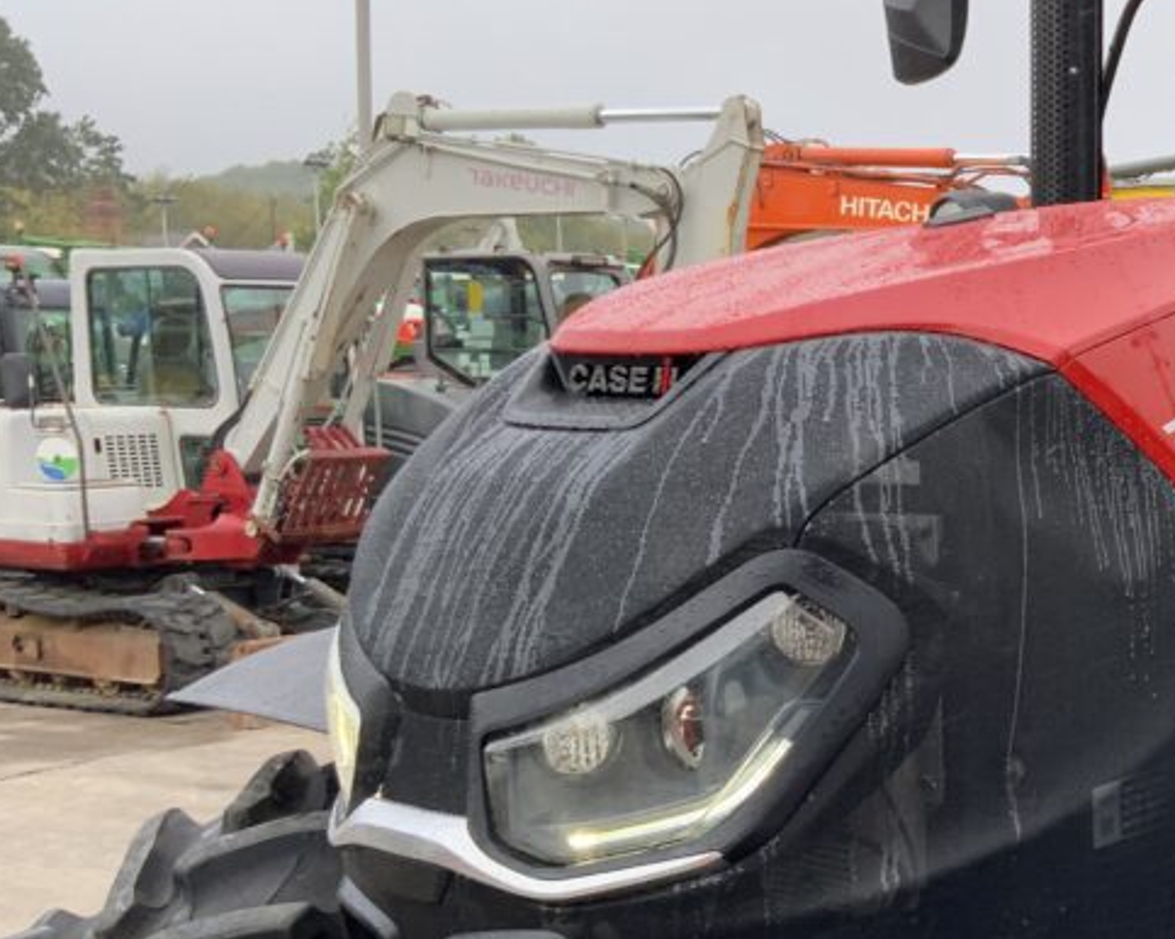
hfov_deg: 29.5
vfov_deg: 25.2
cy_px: 635
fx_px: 2086
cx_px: 1153
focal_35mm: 60
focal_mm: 3
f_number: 1.8
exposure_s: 1/122
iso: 32
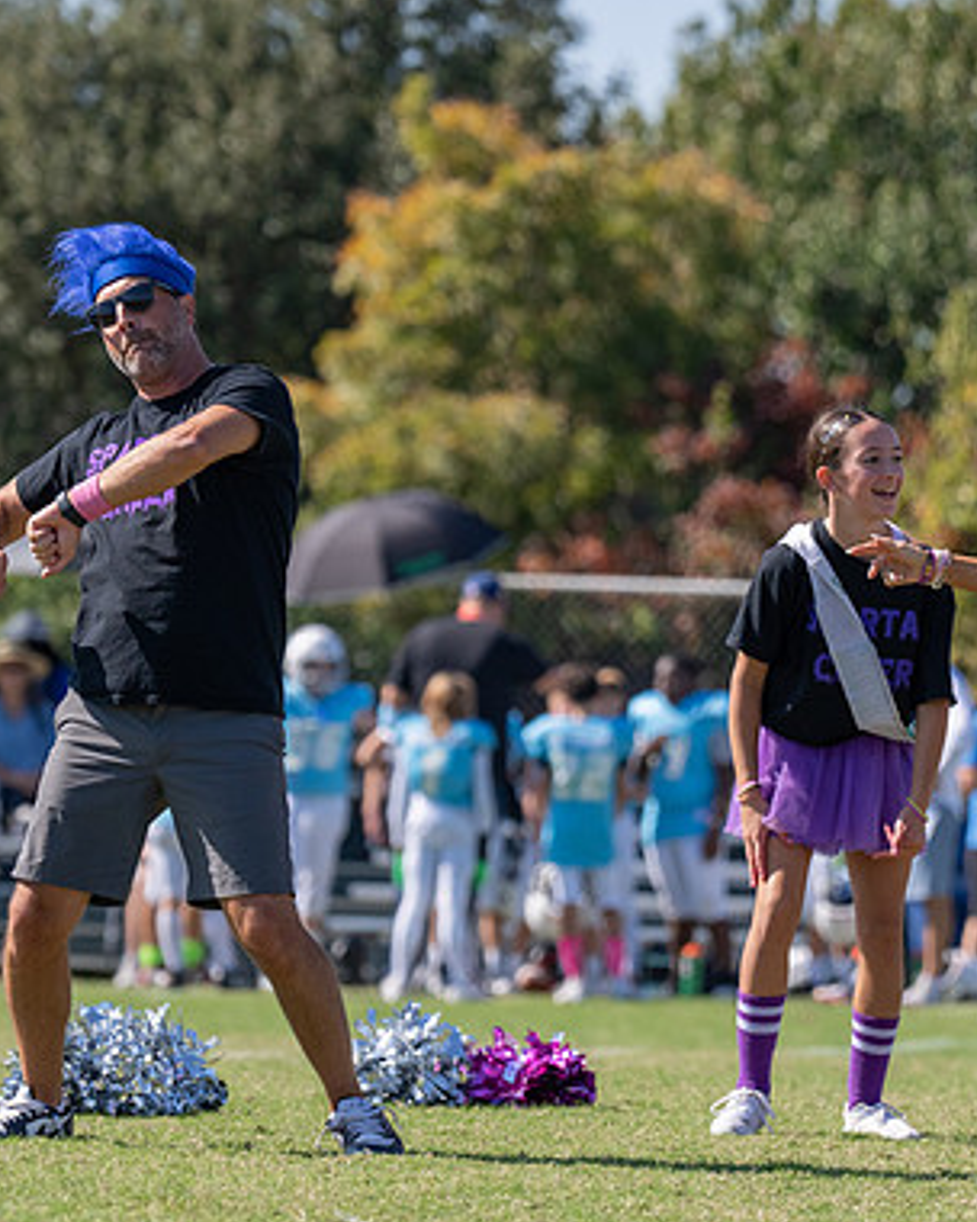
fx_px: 10663
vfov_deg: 6.6
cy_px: 627
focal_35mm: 295
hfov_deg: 5.2
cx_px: 302
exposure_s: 1/6400
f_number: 2.8
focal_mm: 135
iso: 320
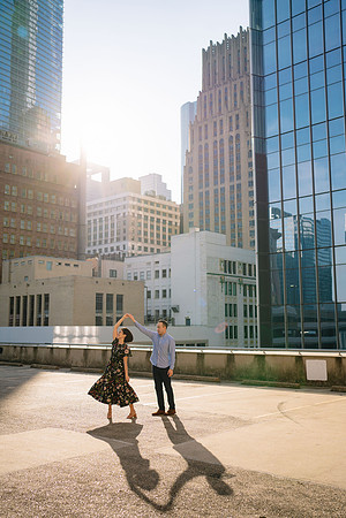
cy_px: 259
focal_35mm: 35
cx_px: 173
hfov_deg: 37.9
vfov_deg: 54.4
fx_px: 505
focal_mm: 35
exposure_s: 1/1600
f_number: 3.5
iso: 100
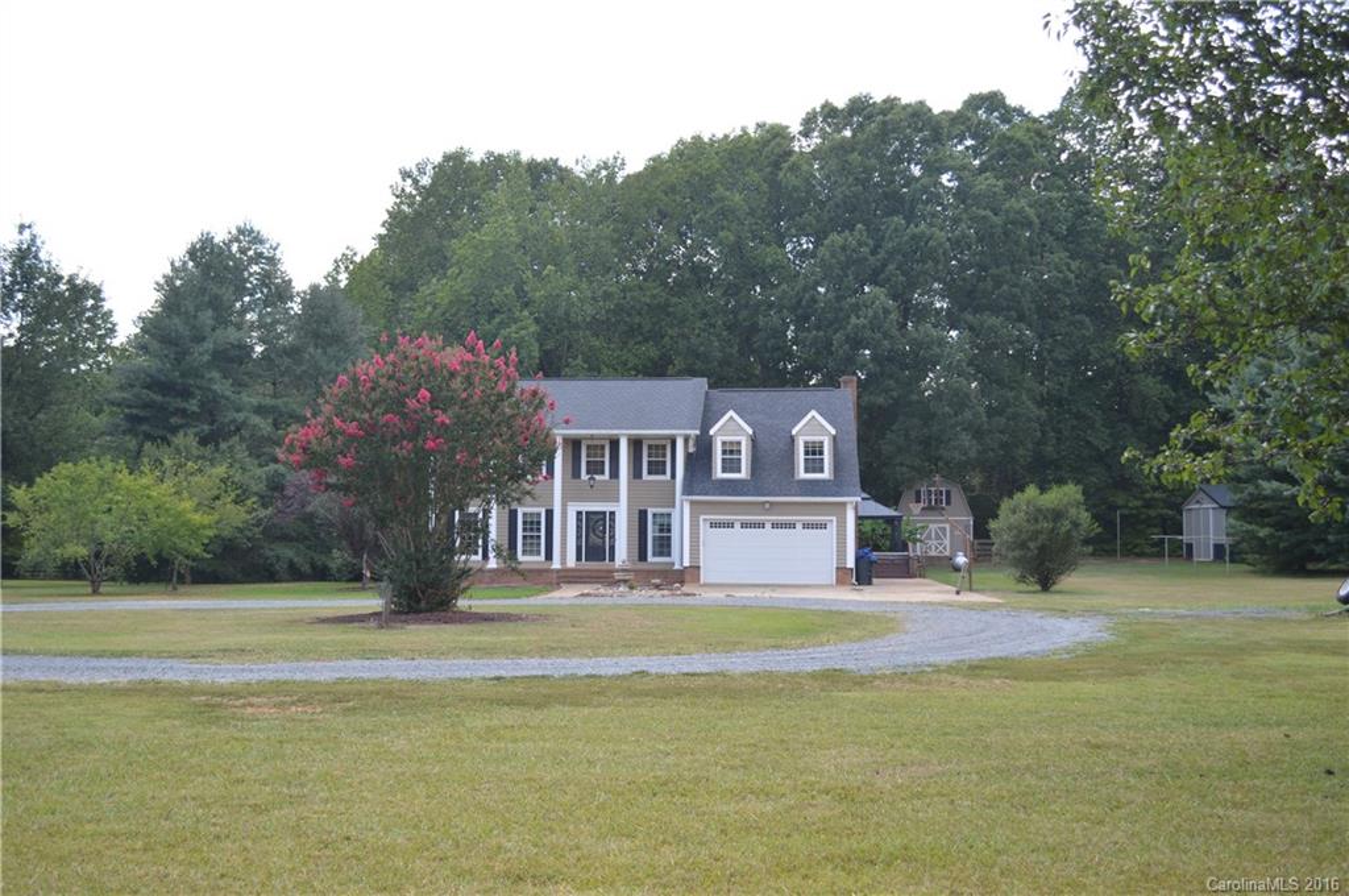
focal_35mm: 33
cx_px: 674
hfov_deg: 57.3
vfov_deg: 39.9
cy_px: 448
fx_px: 1235
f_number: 4.5
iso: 100
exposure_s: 1/200
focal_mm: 22
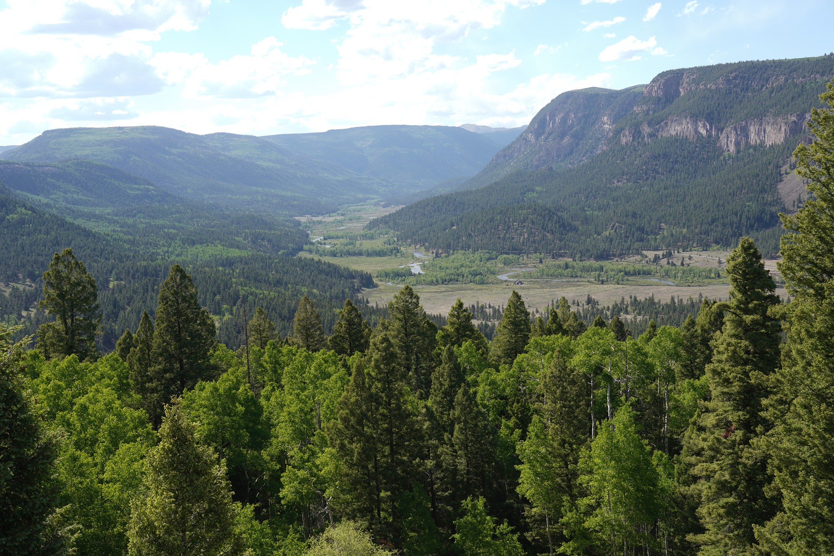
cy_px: 278
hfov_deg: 41.9
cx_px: 417
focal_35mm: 47
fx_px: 1089
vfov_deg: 28.7
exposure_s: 1/160
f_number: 8
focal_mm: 47
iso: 80
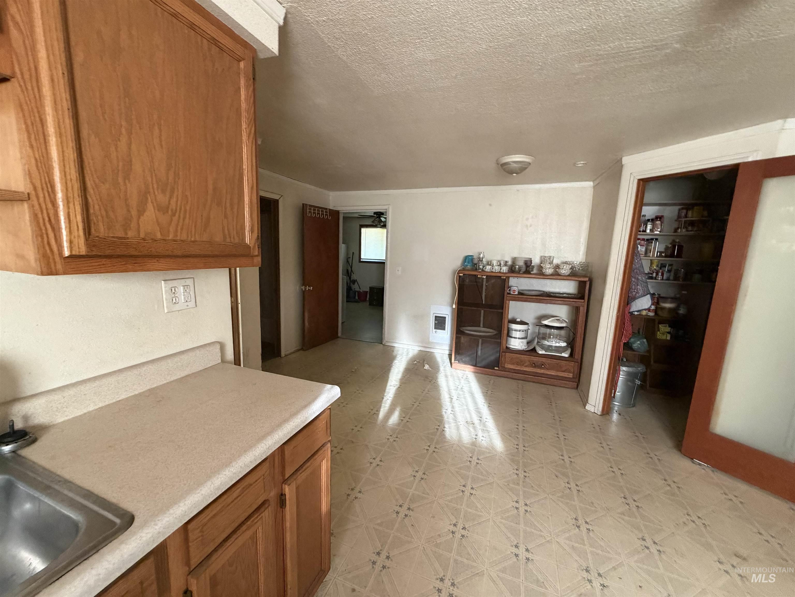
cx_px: 398
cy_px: 298
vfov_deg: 85.7
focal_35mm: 14
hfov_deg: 102.1
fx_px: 322
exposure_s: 1/60
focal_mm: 2.22
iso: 400
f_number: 2.2
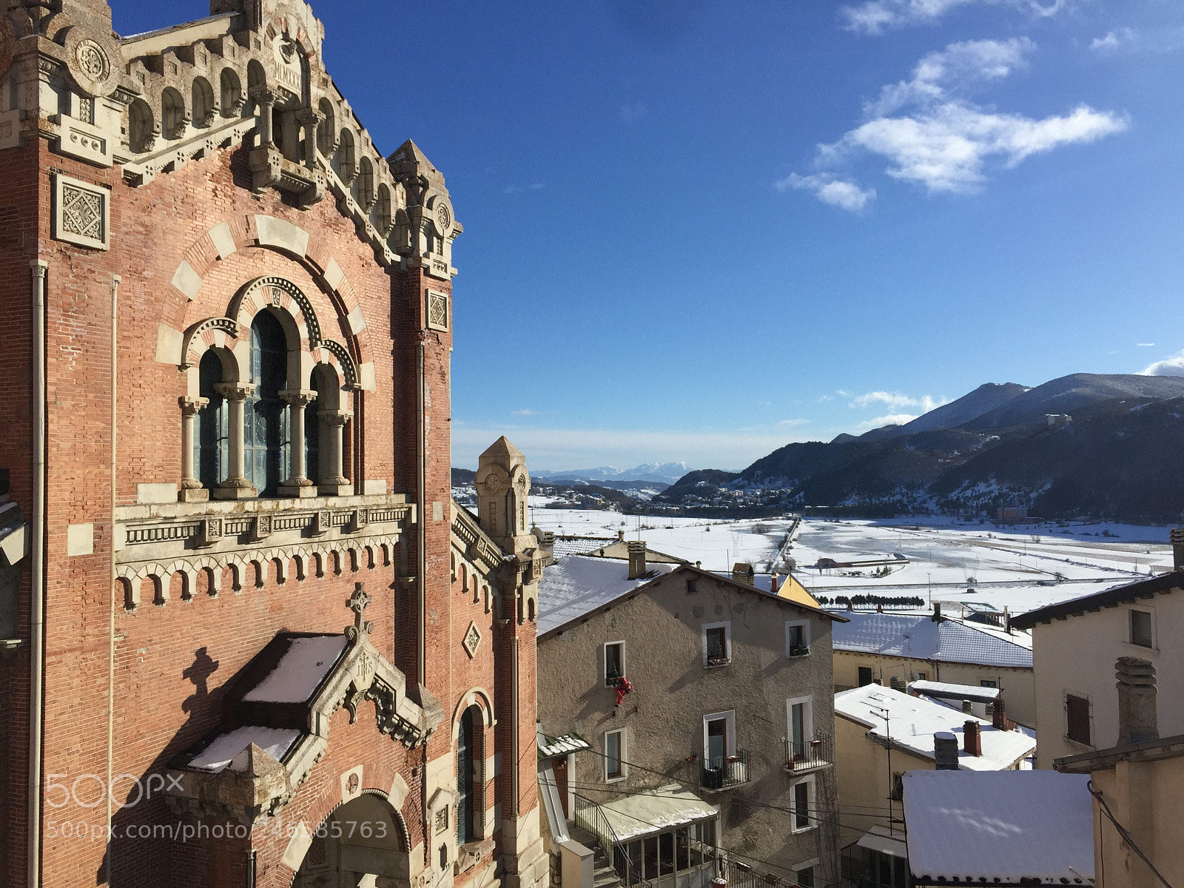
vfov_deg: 48.2
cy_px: 444
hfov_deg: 61.7
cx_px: 592
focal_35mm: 29
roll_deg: +1.0
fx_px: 992
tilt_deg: +1.4
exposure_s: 1/3597
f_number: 2.2
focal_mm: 4.15
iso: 32
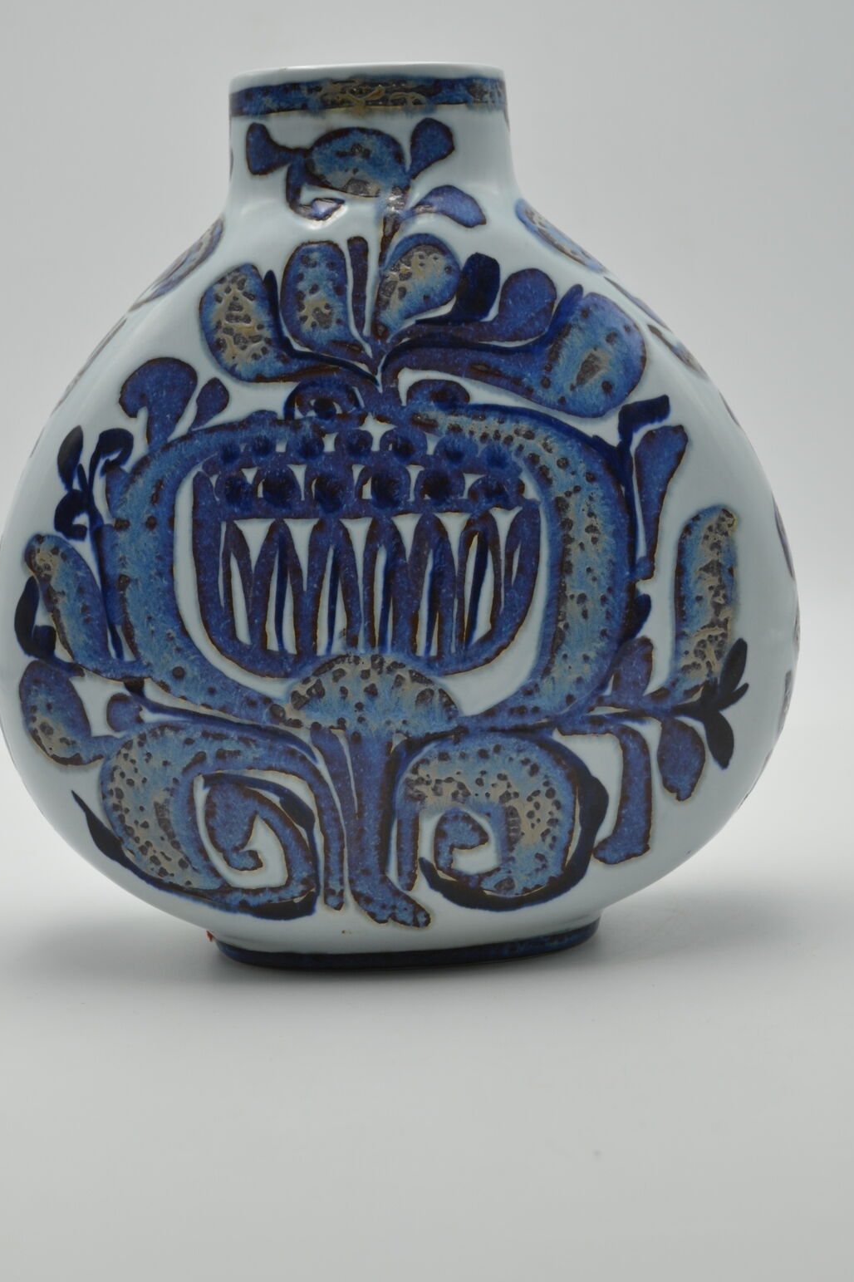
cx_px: 368
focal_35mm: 70
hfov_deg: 19.4
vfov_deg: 28.8
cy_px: 498
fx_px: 2492
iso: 100
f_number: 5.6
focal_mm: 36
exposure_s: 1/60
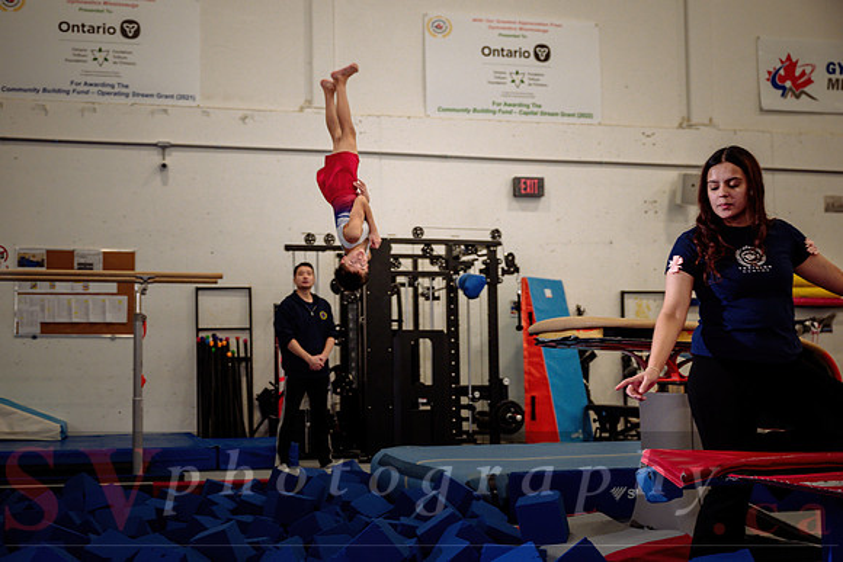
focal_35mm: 45
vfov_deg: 30.0
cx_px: 382
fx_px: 1051
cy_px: 307
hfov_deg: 43.7
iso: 1600
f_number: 3.5
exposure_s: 1/400
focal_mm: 41
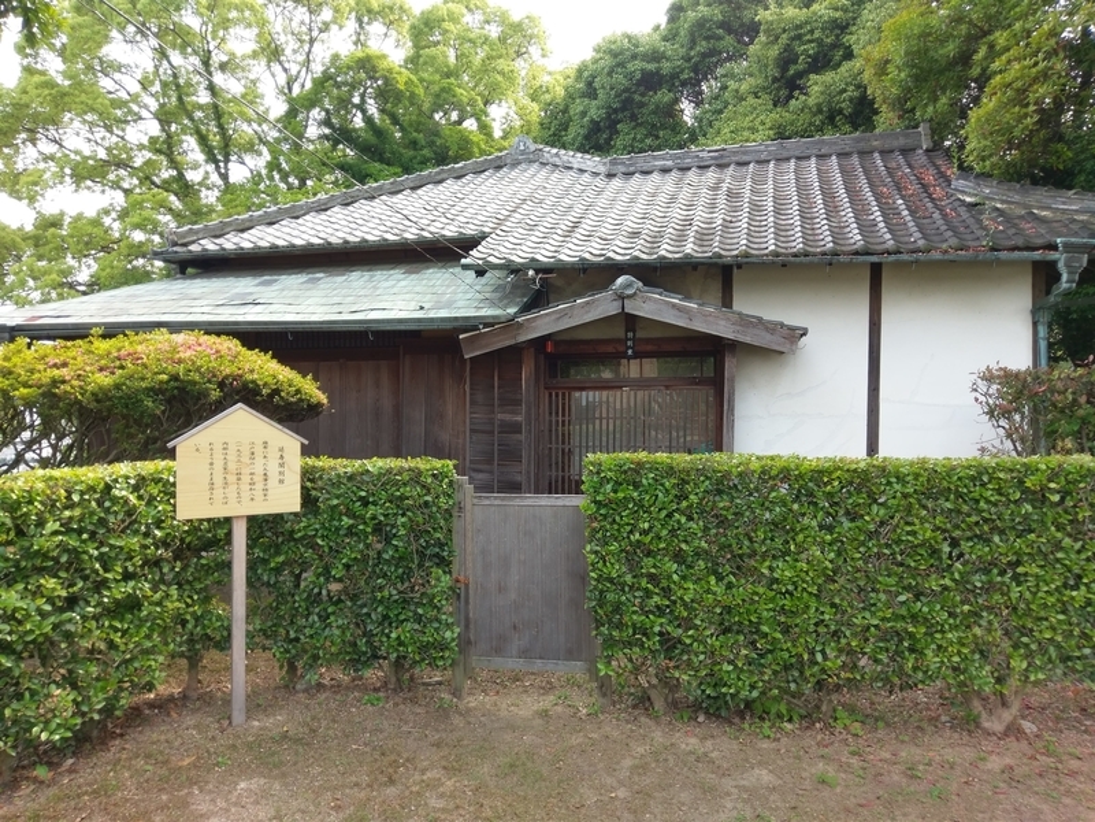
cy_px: 411
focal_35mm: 26
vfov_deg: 53.1
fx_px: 822
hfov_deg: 67.3
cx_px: 548
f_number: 1.8
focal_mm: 4.58
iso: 100
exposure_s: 1/277
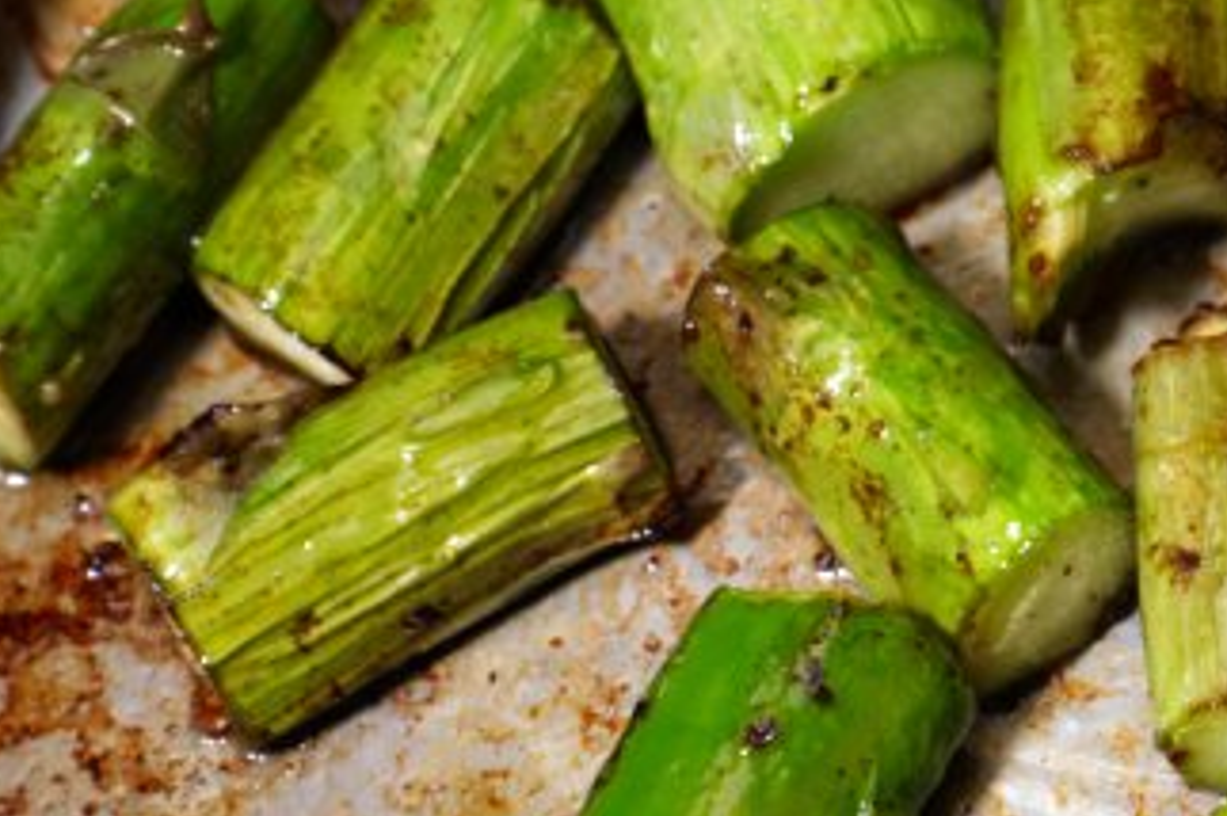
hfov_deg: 7.6
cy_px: 635
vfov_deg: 5.3
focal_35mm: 261
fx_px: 8887
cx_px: 2256
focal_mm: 70
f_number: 8
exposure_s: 1/60
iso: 100
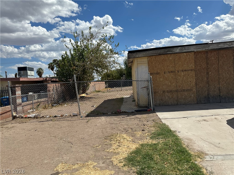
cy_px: 88
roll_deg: +2.9
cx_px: 117
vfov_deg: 56.8
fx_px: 162
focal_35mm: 24
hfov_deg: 71.6
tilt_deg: -2.4
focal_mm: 6.86
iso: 80
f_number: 1.78
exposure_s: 1/7042
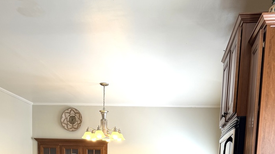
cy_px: 208
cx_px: 135
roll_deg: -2.2
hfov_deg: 50.5
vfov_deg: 25.1
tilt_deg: -7.1
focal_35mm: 40
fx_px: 292
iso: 100
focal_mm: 6.76
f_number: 1.78
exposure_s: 1/120
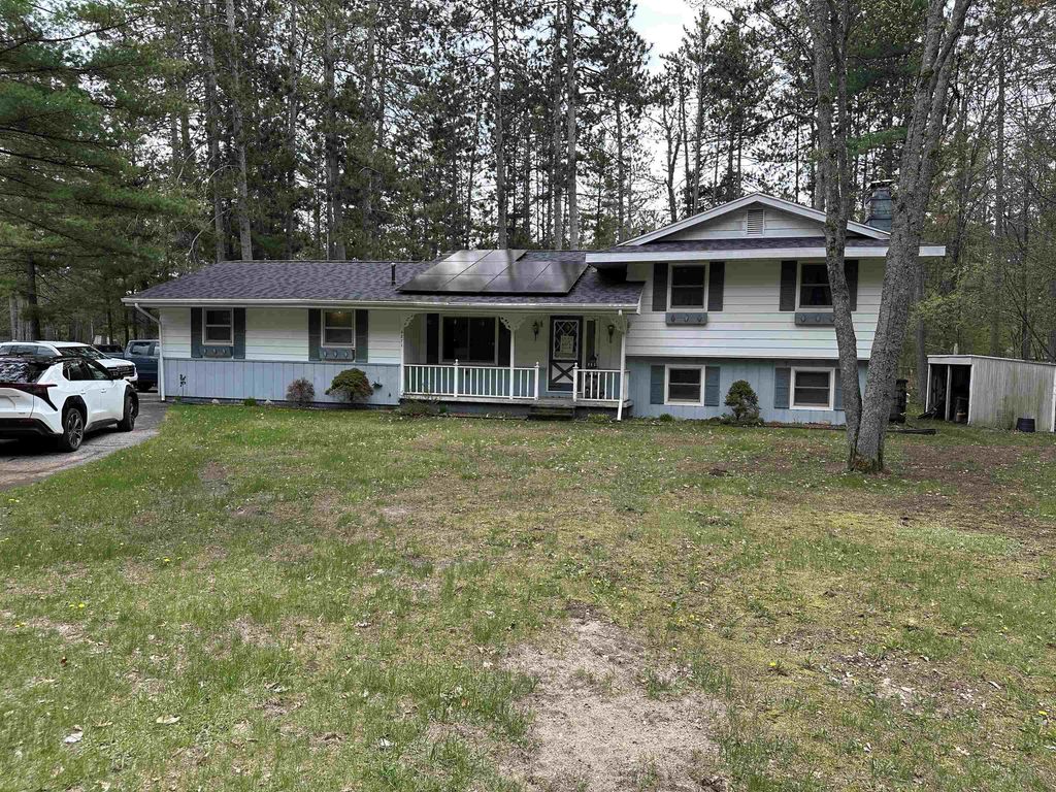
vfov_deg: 56.8
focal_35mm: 24
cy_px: 396
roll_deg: -1.3
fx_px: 732
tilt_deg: -2.8
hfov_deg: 71.6
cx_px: 528
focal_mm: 6.86
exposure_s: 1/630
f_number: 1.78
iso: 80
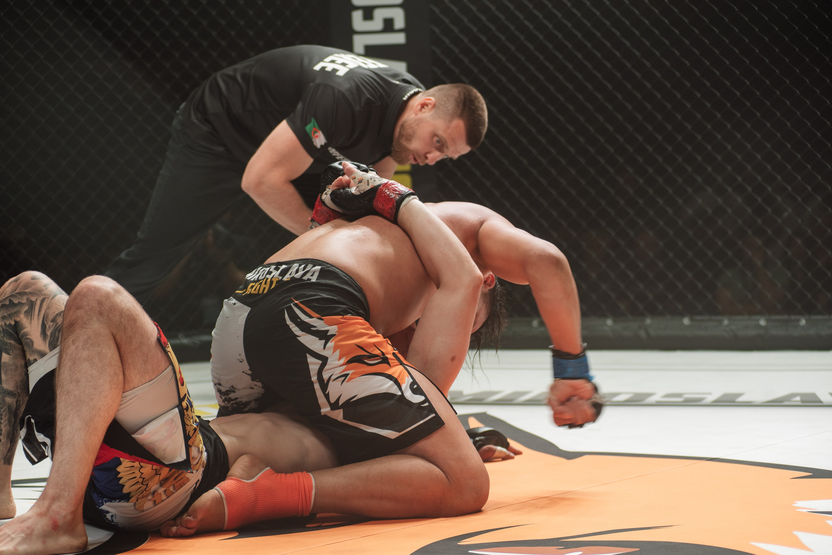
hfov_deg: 25.4
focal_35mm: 80
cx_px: 416
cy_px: 278
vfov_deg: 17.1
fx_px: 1850
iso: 250
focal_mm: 80
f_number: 4
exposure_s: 1/320
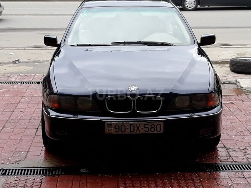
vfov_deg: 51.4
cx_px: 126
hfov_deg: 65.3
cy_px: 94
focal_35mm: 27
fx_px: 196
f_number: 1.7
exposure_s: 1/498
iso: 40
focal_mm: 3.71
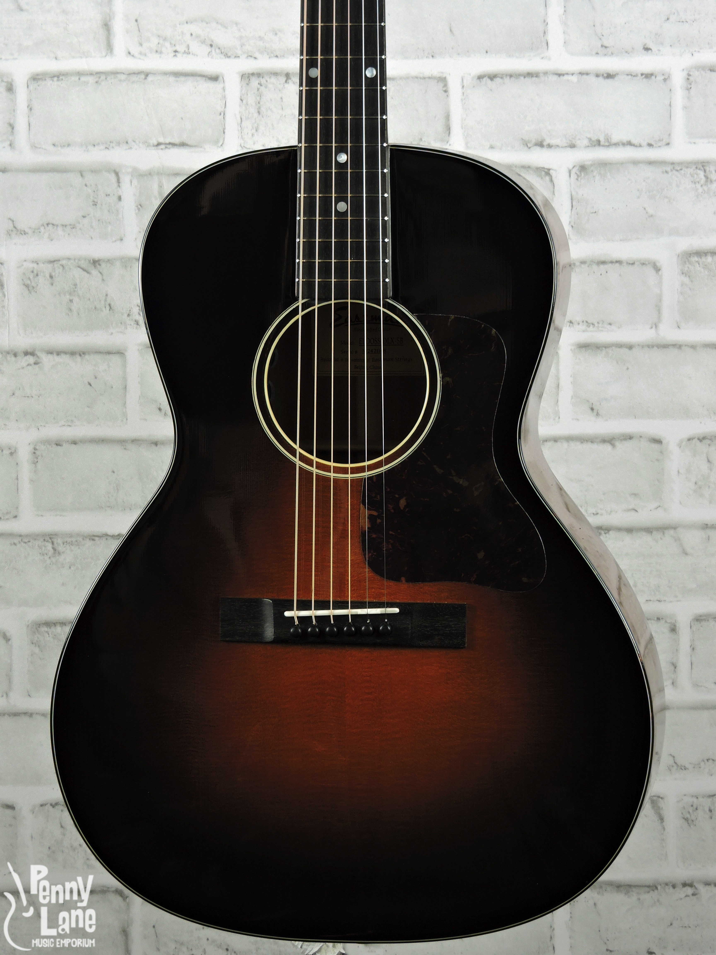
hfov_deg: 9.9
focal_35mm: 150
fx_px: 4137
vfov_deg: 13.2
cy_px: 478
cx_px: 358
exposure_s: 1/6
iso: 100
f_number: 5.2
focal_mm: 26.9
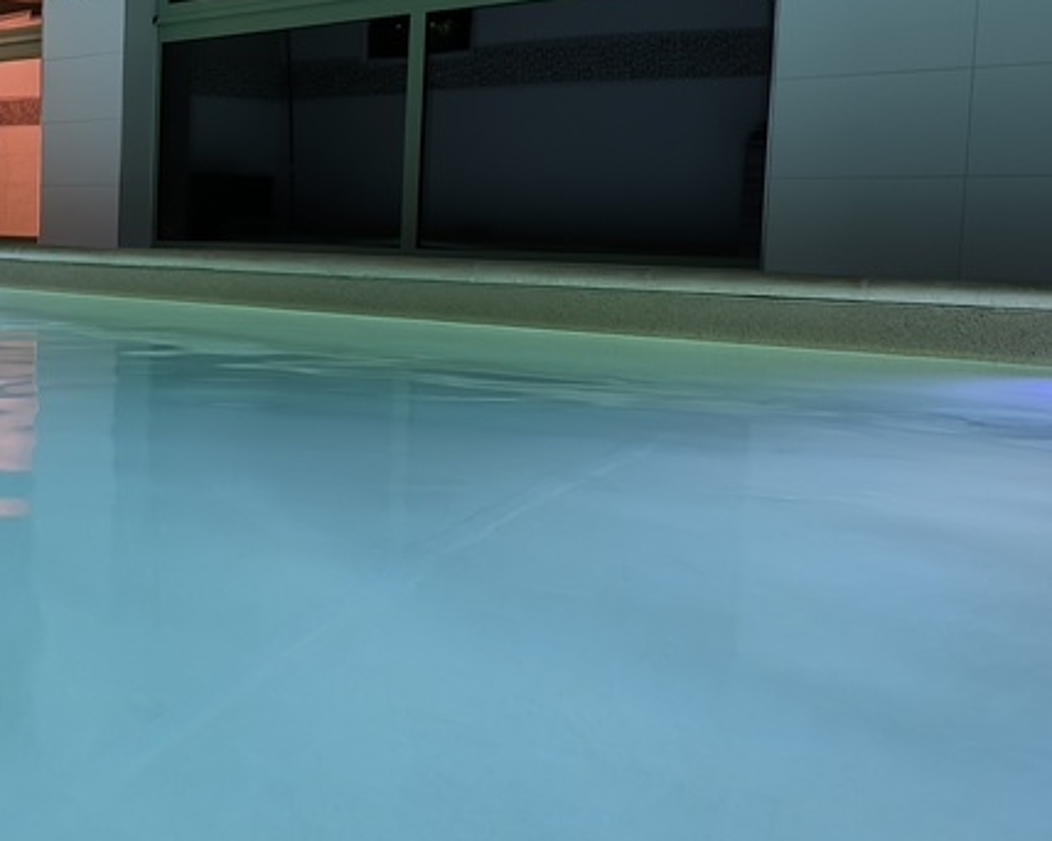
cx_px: 111
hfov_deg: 40.6
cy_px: 332
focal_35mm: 42
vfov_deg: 35.5
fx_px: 1307
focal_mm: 6.14
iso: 800
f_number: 1.65
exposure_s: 1/20
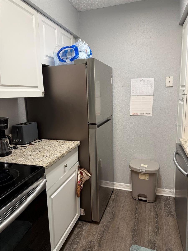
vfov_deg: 71.6
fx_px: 174
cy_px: 126
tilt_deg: -10.3
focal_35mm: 24
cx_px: 94
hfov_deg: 56.8
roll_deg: +1.6
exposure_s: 1/60
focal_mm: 6.76
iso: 125
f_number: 1.78
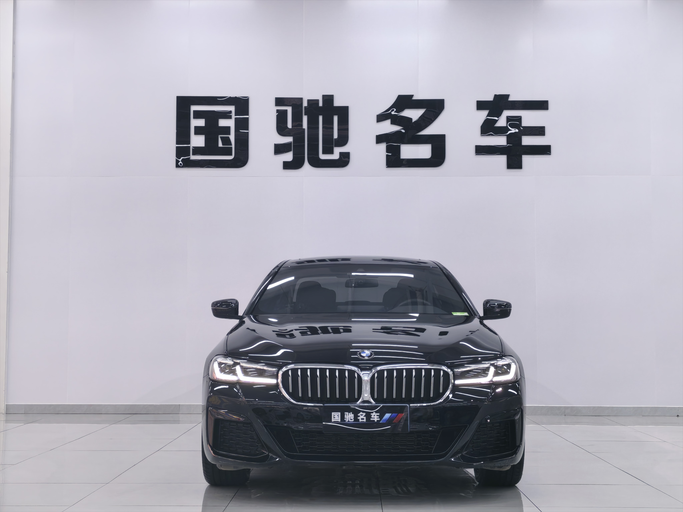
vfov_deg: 27.0
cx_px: 342
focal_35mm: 54
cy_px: 256
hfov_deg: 35.5
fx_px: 1065
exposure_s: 1/195
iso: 80
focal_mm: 5.52
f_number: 1.9
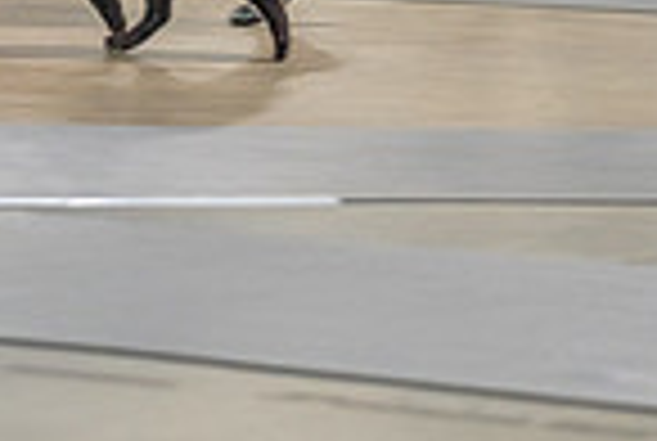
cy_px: -227
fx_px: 8705
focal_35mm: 476
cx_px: -176
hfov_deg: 4.3
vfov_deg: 2.9
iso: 2000
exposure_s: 1/160
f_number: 2.8
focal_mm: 120
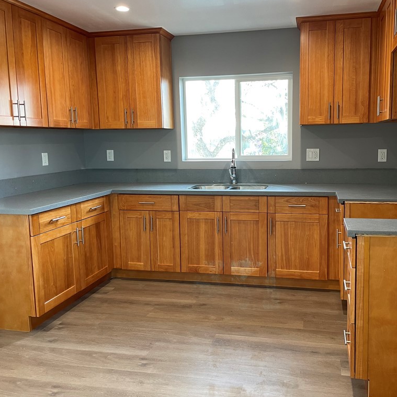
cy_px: 197
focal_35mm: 31
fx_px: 402
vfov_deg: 52.5
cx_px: 230
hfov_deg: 52.3
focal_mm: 4.2
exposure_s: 1/60
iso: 100
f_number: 1.6
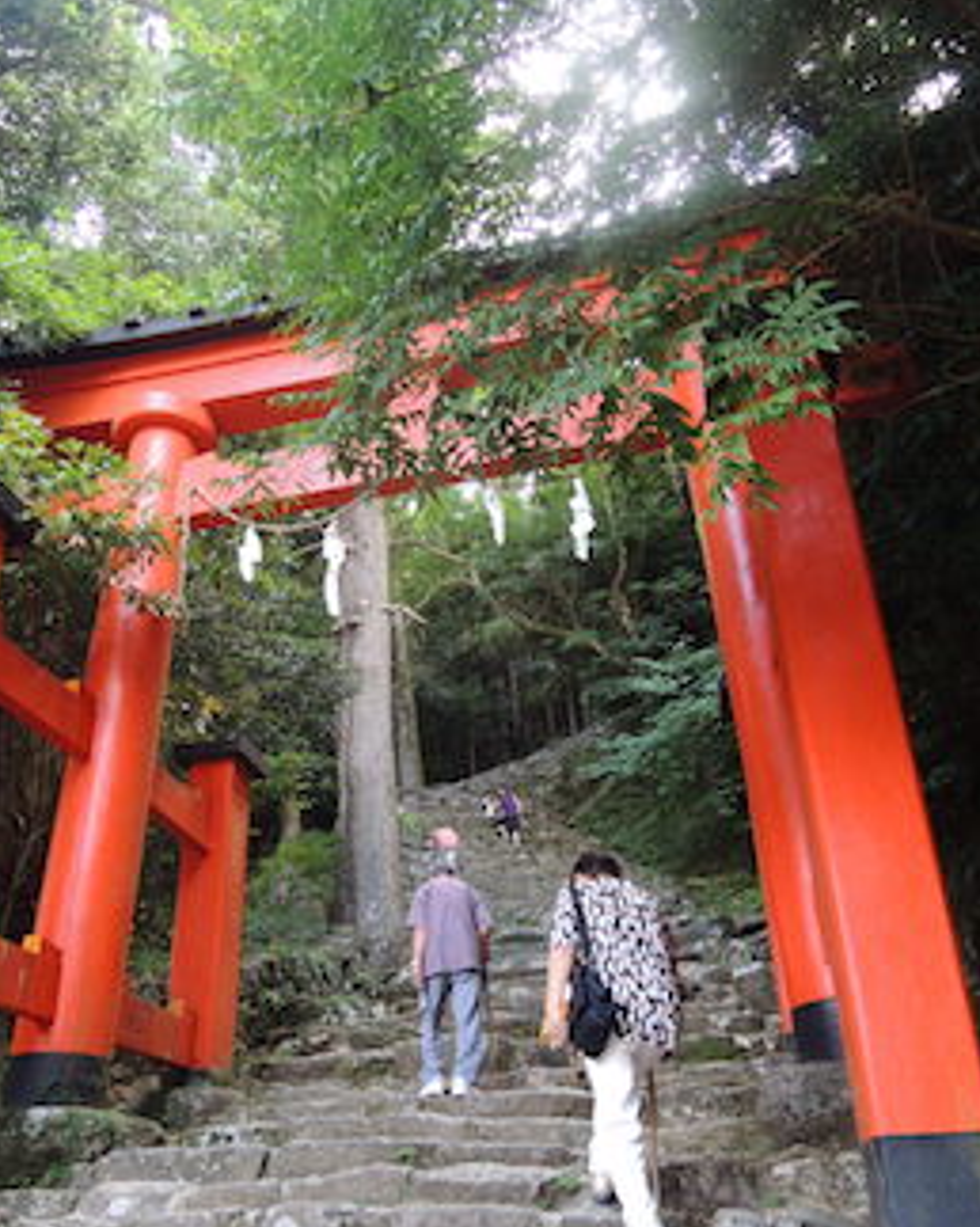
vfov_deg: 60.1
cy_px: 722
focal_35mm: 29
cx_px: 437
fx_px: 1052
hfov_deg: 49.8
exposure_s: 1/30
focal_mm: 4.3
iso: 140
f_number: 2.8
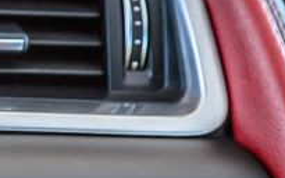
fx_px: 1359
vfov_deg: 7.2
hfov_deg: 11.2
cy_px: 382
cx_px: -222
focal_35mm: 175
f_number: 4
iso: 400
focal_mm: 31
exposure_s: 1/125
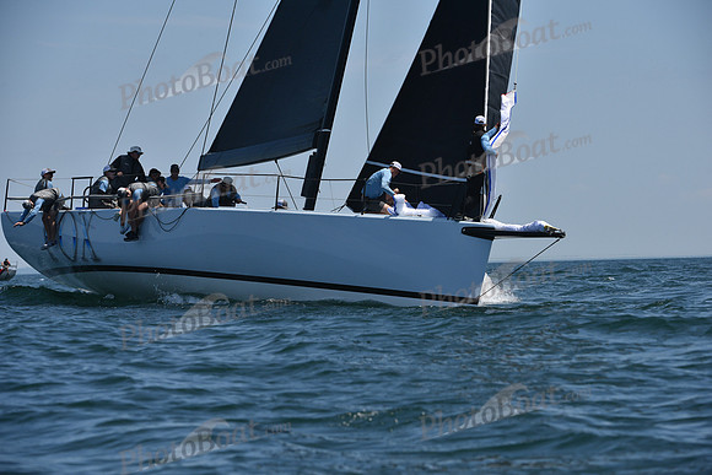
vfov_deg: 6.9
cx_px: 356
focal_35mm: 200
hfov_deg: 10.3
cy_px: 238
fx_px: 3956
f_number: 8
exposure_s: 1/1600
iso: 320
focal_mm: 200
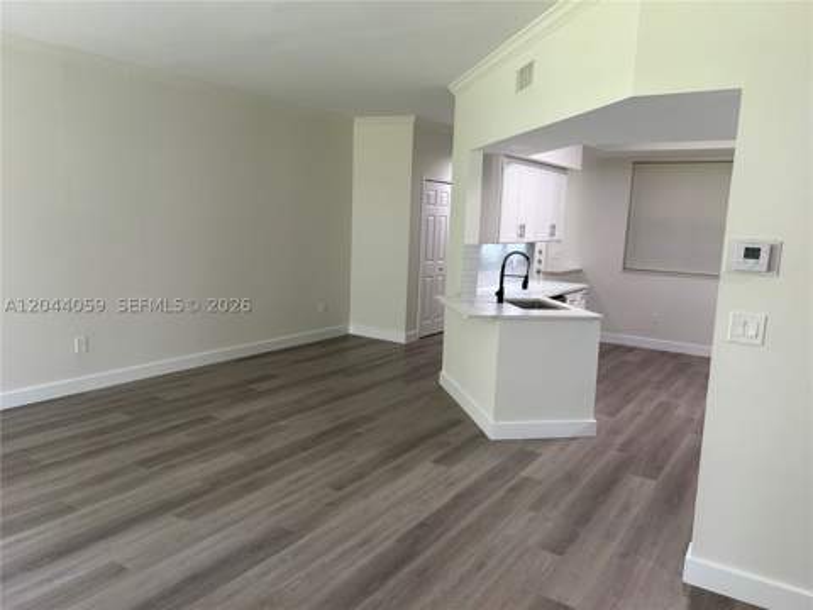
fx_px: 611
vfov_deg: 53.1
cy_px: 305
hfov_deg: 67.3
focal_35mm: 26
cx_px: 406
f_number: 1.5
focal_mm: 5.7
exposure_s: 1/120
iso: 100
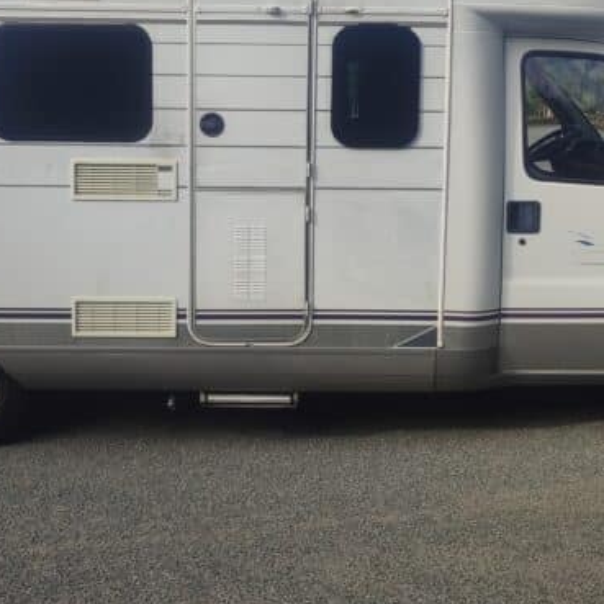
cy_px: 190
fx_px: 908
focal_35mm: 46
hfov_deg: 36.7
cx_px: 267
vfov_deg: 36.3
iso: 50
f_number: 1.9
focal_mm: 6.04
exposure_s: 1/356
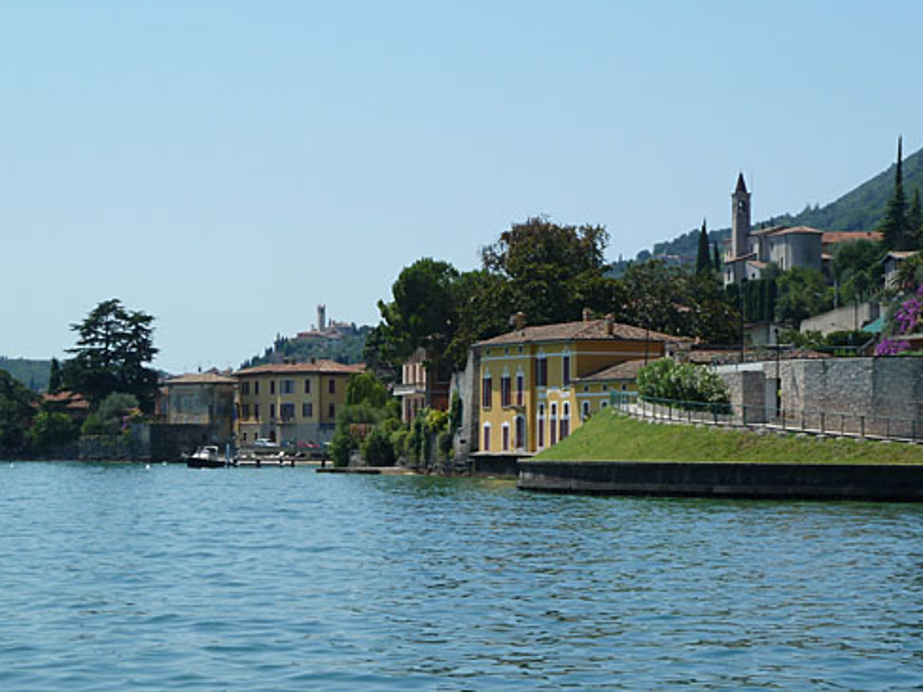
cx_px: 448
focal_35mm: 102
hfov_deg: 19.3
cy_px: 422
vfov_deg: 14.5
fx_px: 2720
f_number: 5
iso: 80
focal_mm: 13.7
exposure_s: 1/500
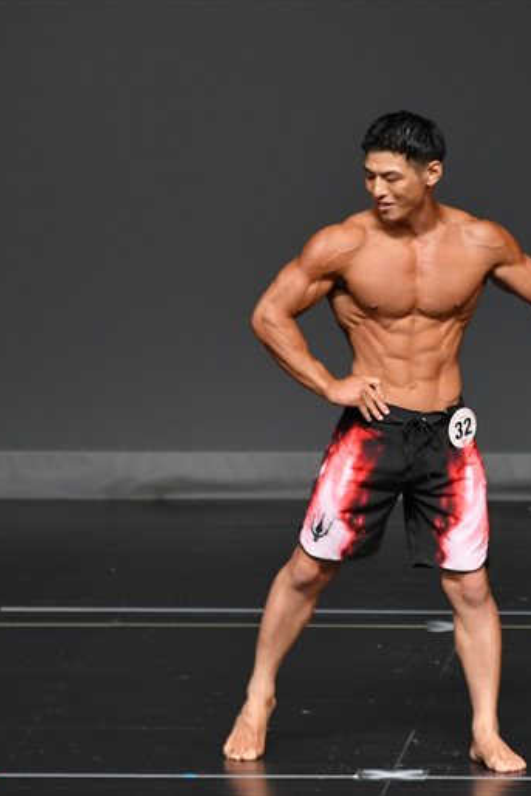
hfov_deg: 2.6
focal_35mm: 520
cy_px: 398
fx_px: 11496
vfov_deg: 4.0
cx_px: 457
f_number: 5.6
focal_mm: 230
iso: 2000
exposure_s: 1/400
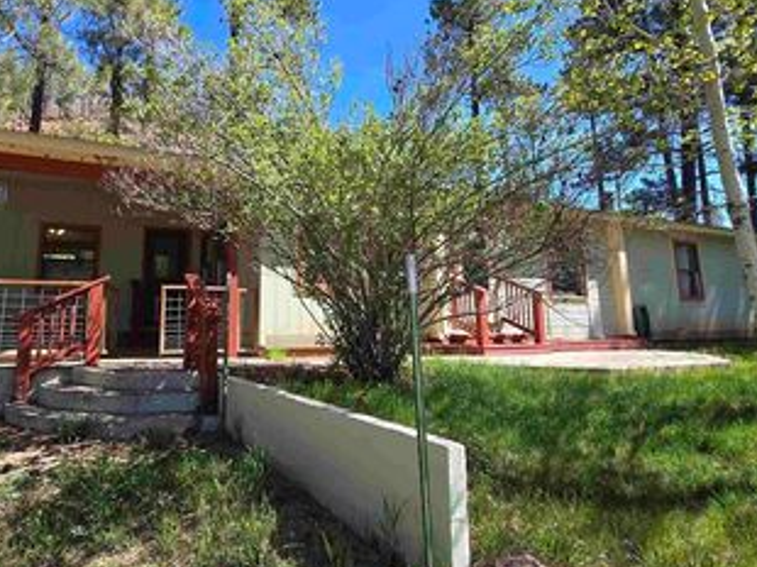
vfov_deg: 63.0
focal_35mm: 21
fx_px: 459
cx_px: 320
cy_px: 238
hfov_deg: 78.5
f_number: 2.2
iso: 50
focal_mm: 2.2
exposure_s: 1/746
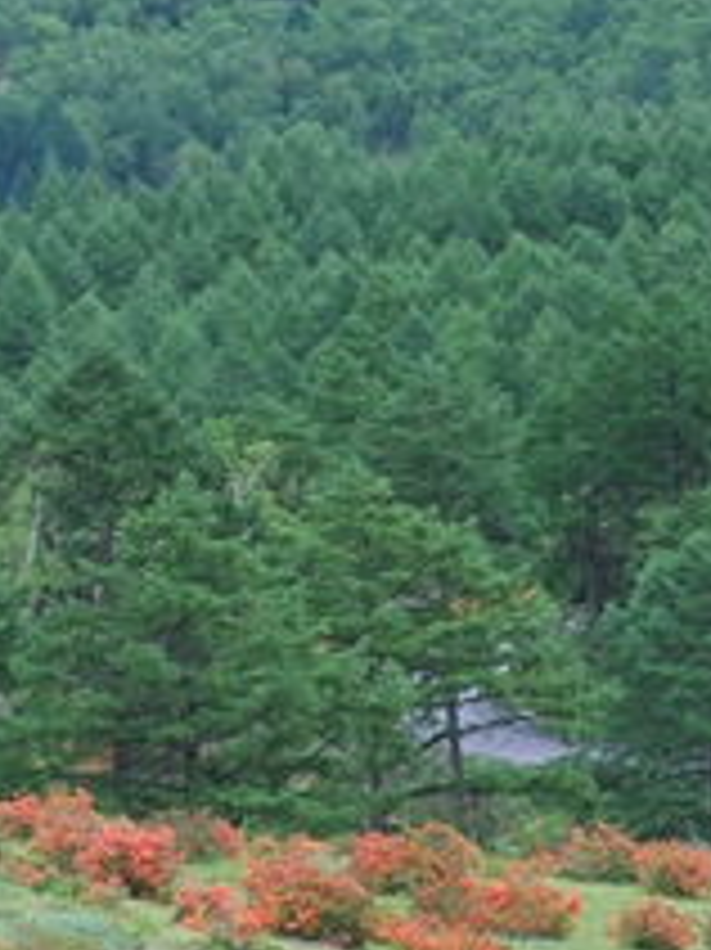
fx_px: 5757
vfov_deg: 9.4
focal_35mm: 210
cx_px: 623
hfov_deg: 7.1
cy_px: 266
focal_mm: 38
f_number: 8
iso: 200
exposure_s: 1/250
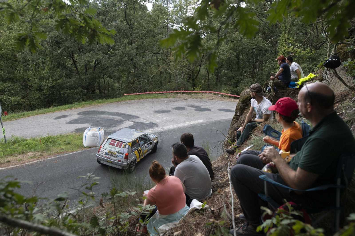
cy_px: 118
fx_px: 237
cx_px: 178
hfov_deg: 73.8
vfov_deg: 53.1
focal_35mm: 24
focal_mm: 24
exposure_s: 1/2000
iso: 1600
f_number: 4
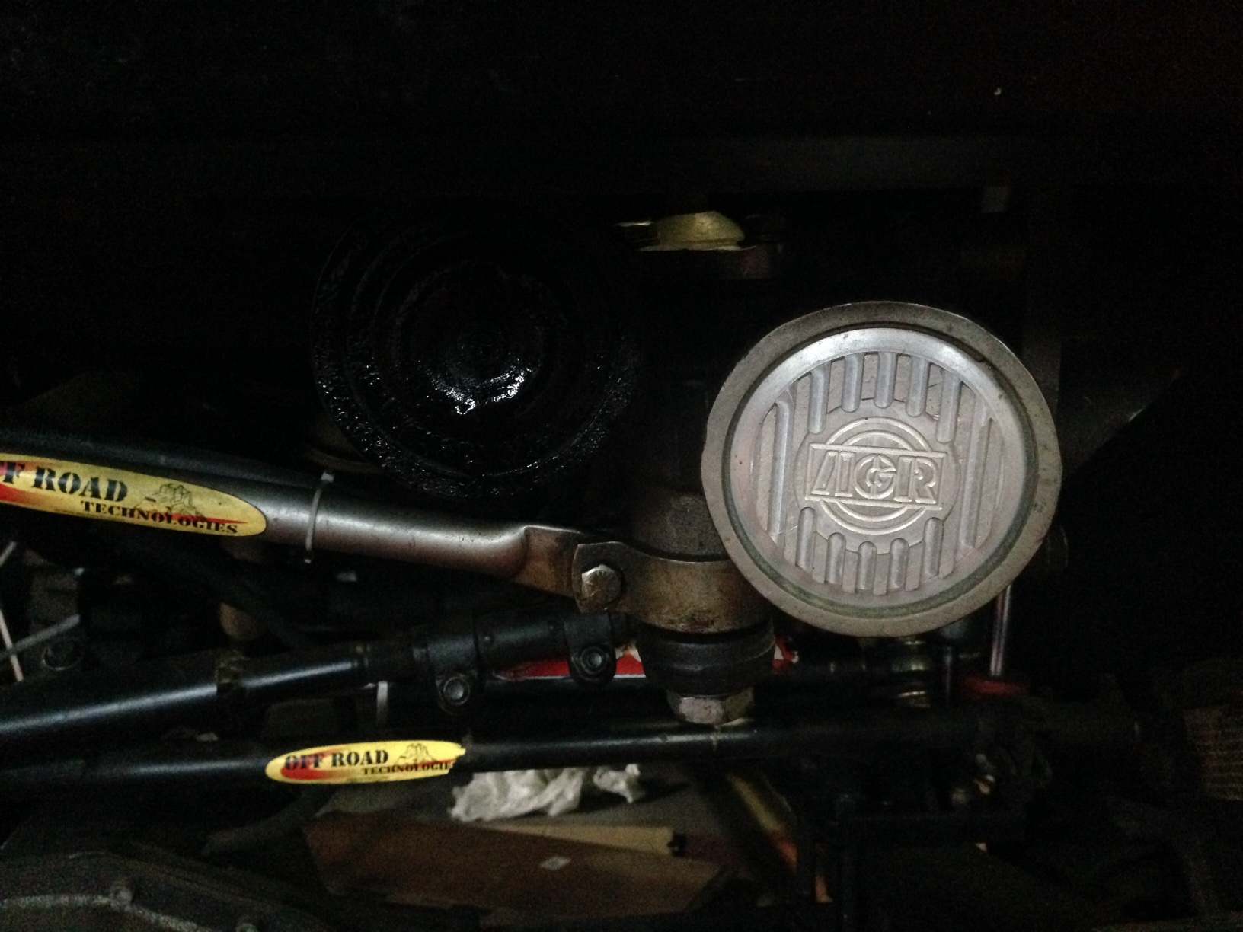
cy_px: 466
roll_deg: -0.1
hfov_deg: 55.4
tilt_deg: -1.7
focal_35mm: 33
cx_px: 622
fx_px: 1185
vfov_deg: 42.9
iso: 800
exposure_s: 1/15
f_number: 2.4
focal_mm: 4.12
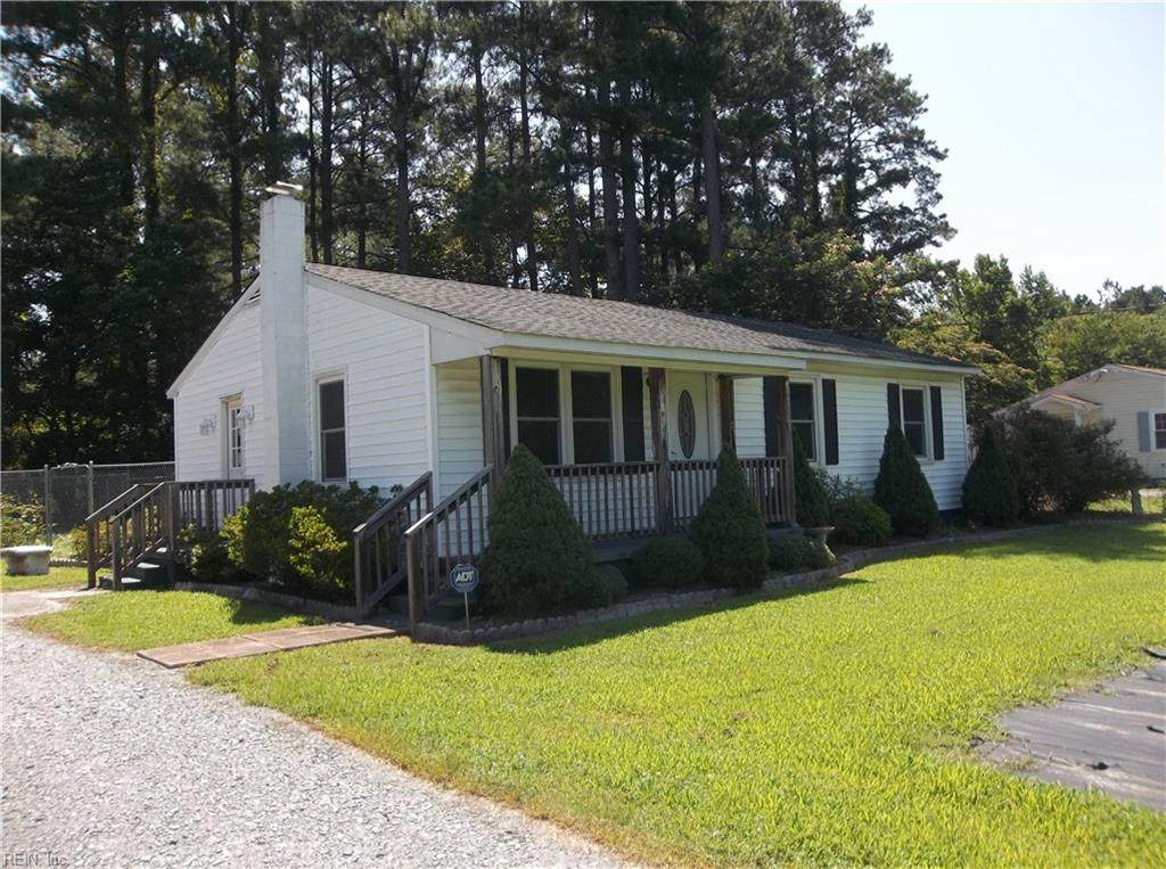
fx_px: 907
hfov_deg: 65.4
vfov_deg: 51.2
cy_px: 434
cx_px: 583
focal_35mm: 27
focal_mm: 4.9
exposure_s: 1/100
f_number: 8.9
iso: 80
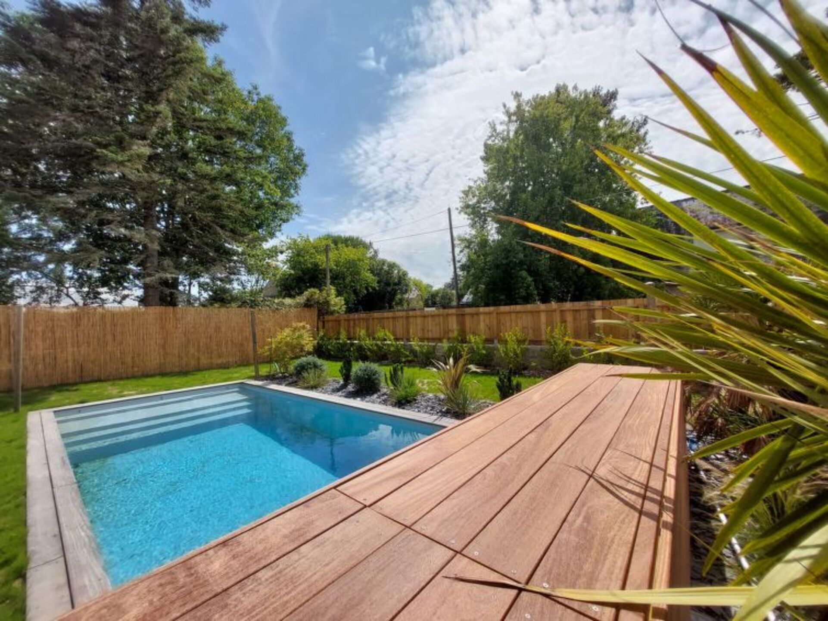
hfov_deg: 106.2
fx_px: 311
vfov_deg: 89.9
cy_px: 310
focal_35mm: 13
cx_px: 414
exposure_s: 1/2235
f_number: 2.2
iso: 50
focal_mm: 1.74
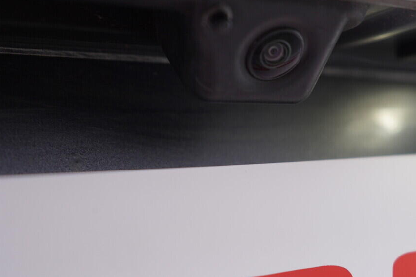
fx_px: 705
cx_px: 272
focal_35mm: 61
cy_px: 79
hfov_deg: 32.6
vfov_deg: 22.1
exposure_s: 1/50
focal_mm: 24
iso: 125
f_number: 3.2
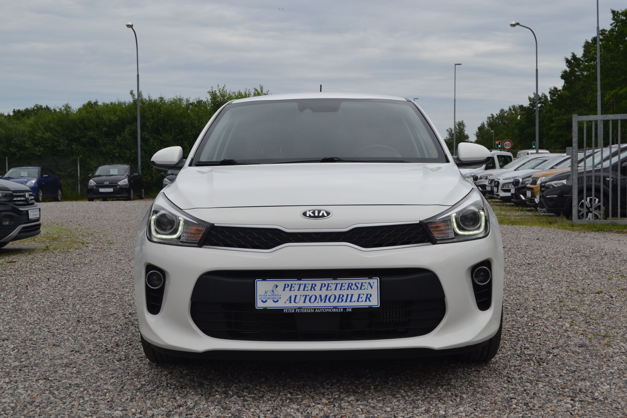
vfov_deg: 28.9
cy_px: 209
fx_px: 810
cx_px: 314
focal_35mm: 46
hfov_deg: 42.3
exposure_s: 1/400
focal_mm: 31
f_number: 10
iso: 100
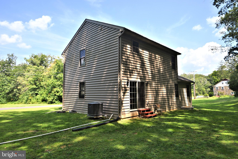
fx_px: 139
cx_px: 119
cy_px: 80
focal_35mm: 21
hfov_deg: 81.2
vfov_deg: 59.5
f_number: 4.5
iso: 250
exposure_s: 1/1000
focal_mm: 14
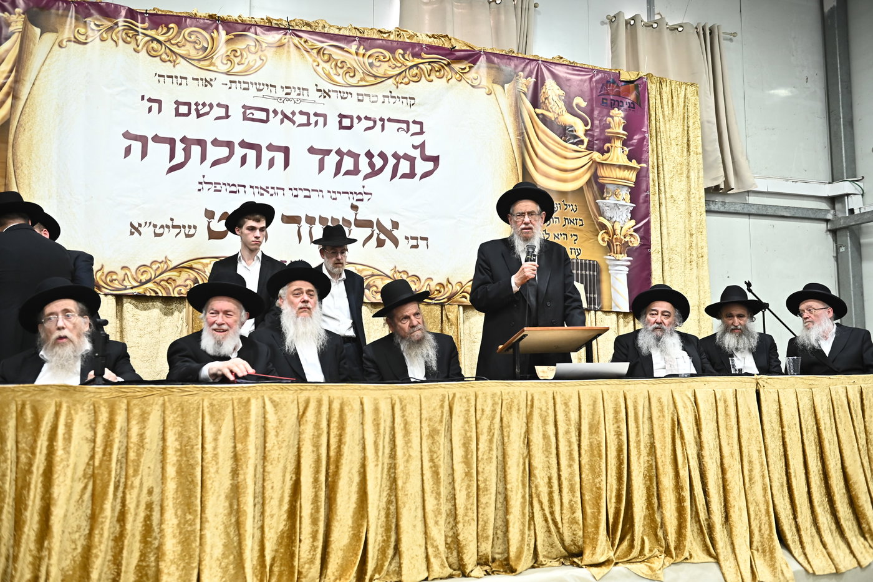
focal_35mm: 32
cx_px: 436
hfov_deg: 58.7
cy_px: 291
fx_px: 776
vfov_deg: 41.1
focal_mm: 32
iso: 1600
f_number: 3.5
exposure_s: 1/200
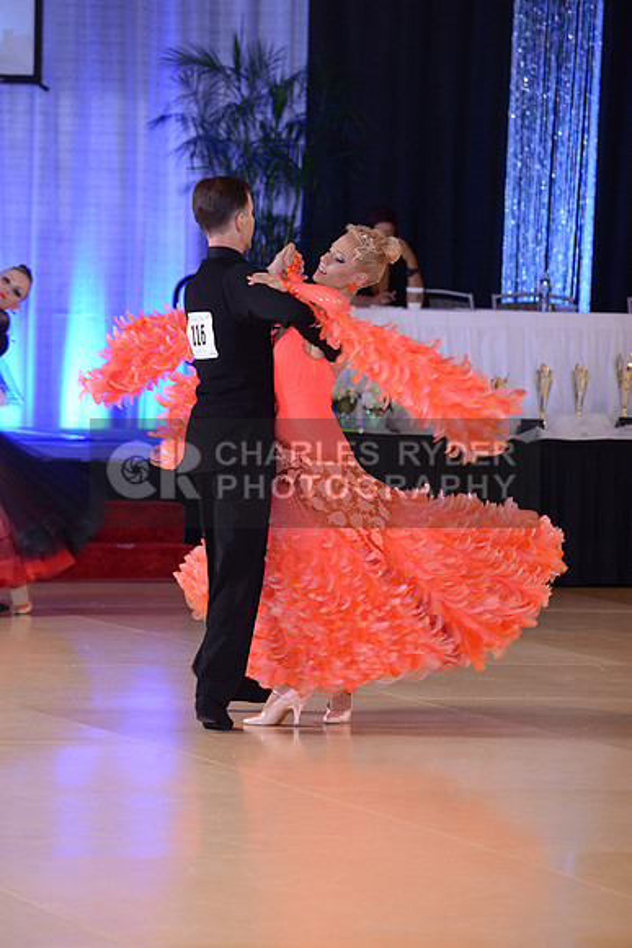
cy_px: 474
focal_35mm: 195
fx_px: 5132
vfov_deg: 10.5
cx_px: 316
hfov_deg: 7.0
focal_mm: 195
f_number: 5.6
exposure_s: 1/250
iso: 1250
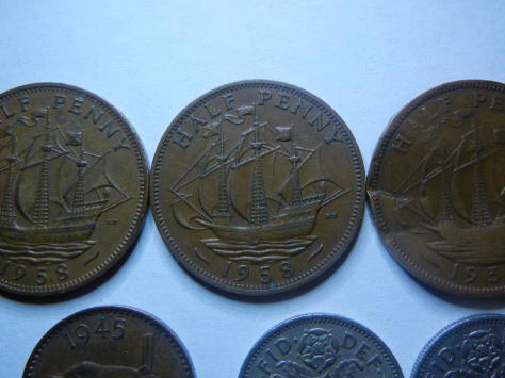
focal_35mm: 38
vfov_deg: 37.6
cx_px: 268
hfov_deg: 49.0
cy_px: 159
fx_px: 554
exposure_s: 1/190
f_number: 3.5
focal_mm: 5.4
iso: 160
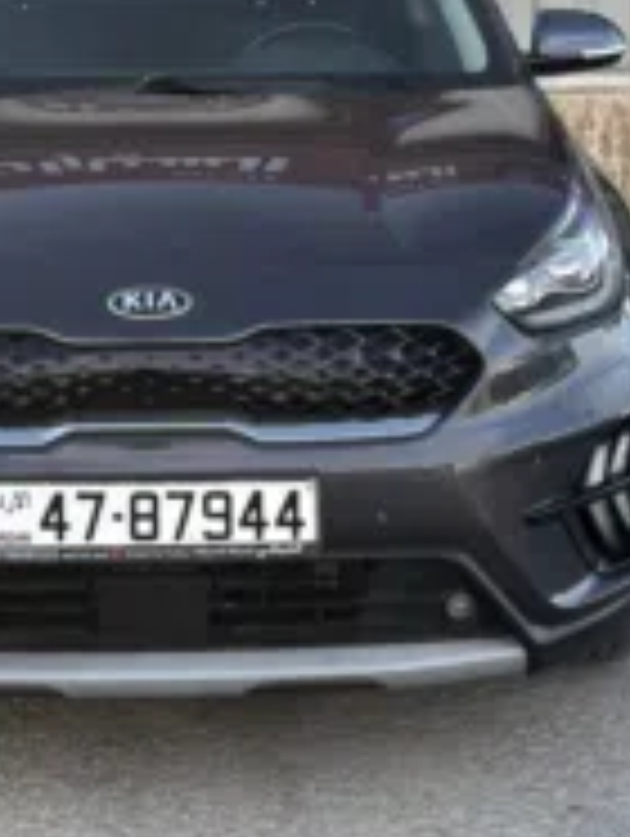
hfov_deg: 14.3
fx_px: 2494
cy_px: 140
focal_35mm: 103
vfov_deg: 18.8
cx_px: 162
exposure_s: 1/694
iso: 80
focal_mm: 6.86
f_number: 1.78
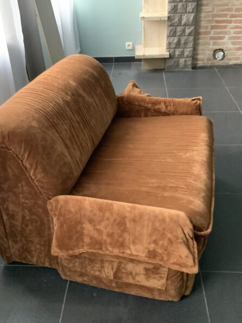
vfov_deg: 47.9
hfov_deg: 36.8
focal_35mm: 39
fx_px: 364
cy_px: 162
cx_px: 109
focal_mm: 3
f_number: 1.8
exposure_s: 1/35
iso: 320
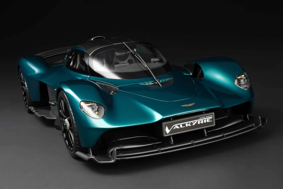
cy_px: 94
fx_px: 456
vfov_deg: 23.4
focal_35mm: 58
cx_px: 142
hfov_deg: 34.5
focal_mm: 38.8
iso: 250
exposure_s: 1/125
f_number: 20
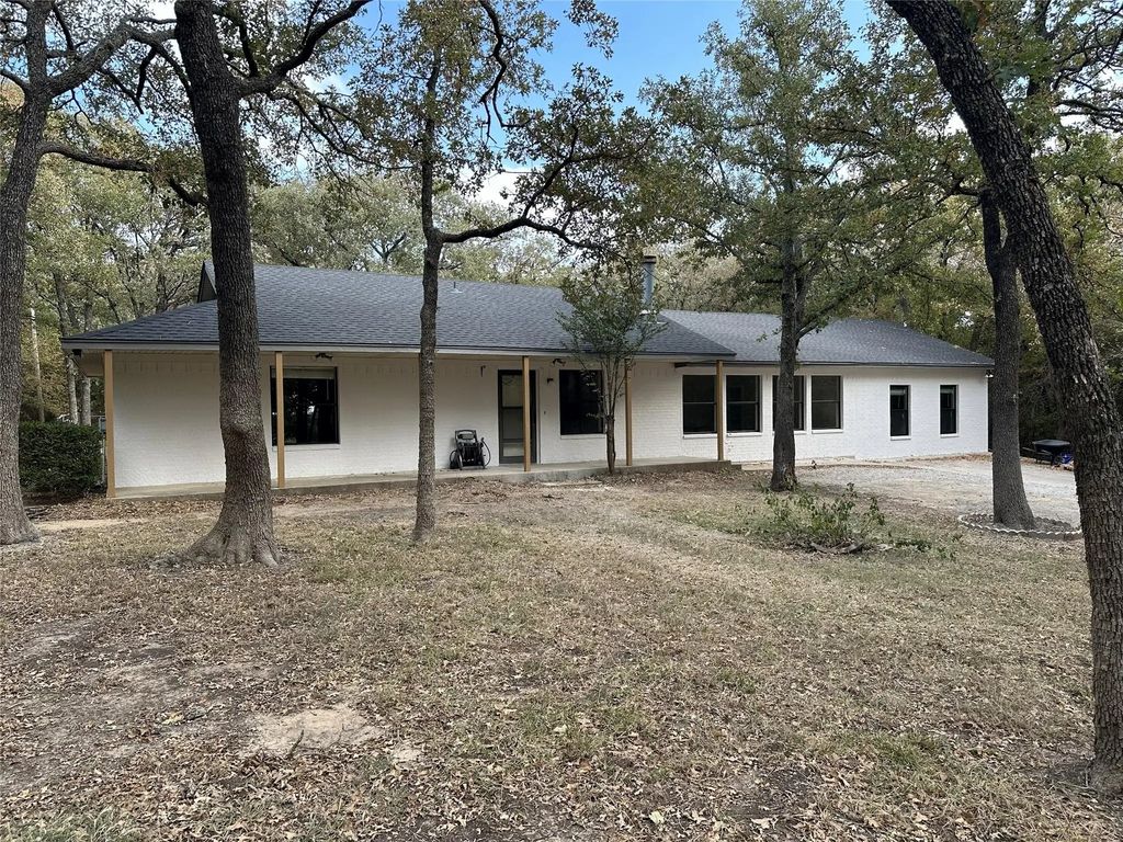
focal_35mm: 24
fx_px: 779
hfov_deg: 71.6
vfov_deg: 56.8
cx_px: 562
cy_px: 421
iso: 80
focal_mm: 6.86
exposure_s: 1/444
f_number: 1.78
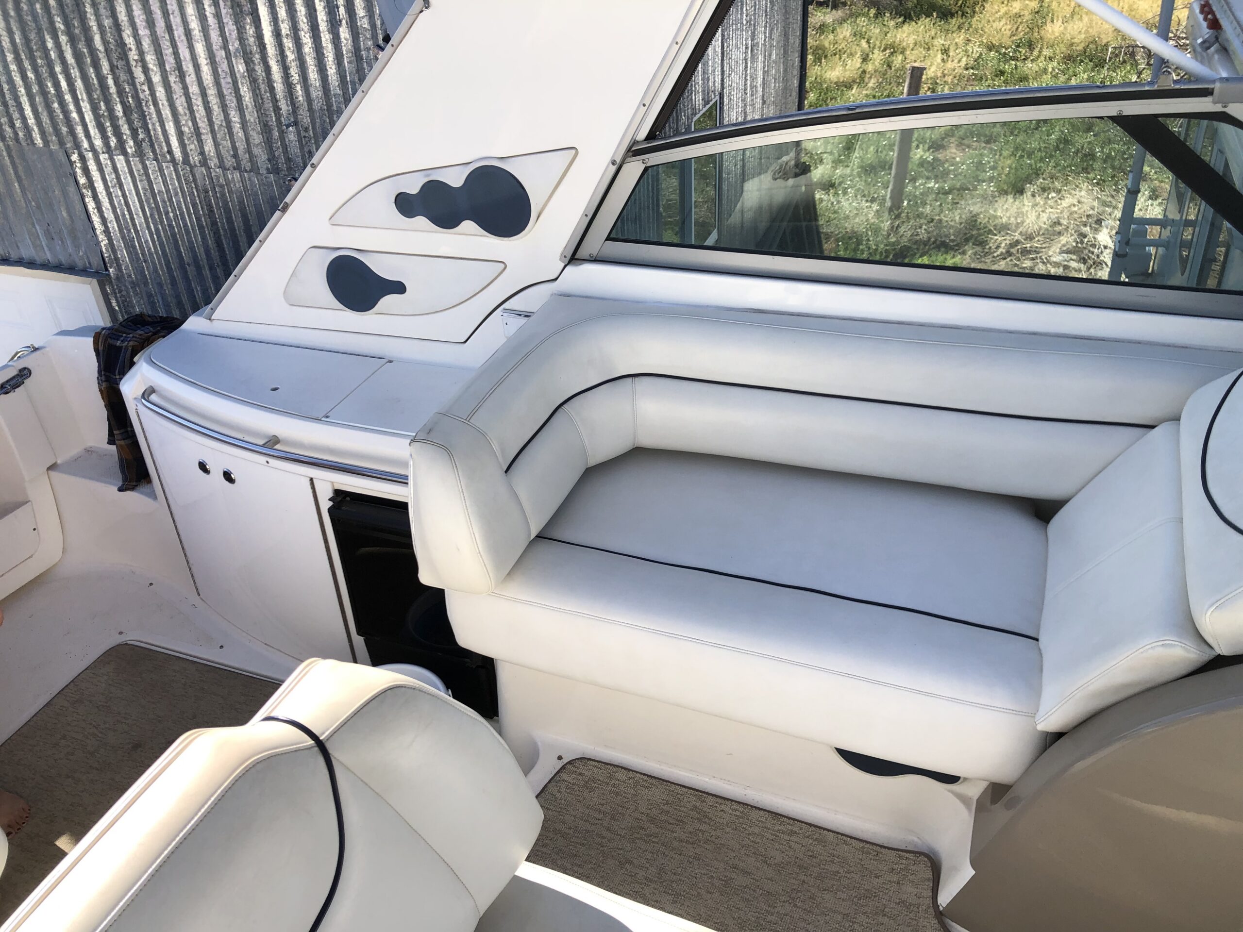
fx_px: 1005
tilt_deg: -35.1
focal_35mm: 28
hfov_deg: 63.4
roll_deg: +2.6
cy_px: 466
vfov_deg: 49.7
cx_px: 622
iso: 20
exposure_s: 1/1245
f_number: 1.8
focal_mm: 3.99
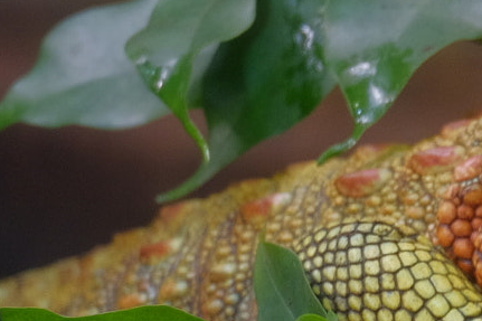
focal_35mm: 472
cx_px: 713
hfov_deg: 4.3
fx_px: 6317
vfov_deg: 2.9
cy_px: 169
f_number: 5.2
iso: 400
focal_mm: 84.8
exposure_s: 1/60
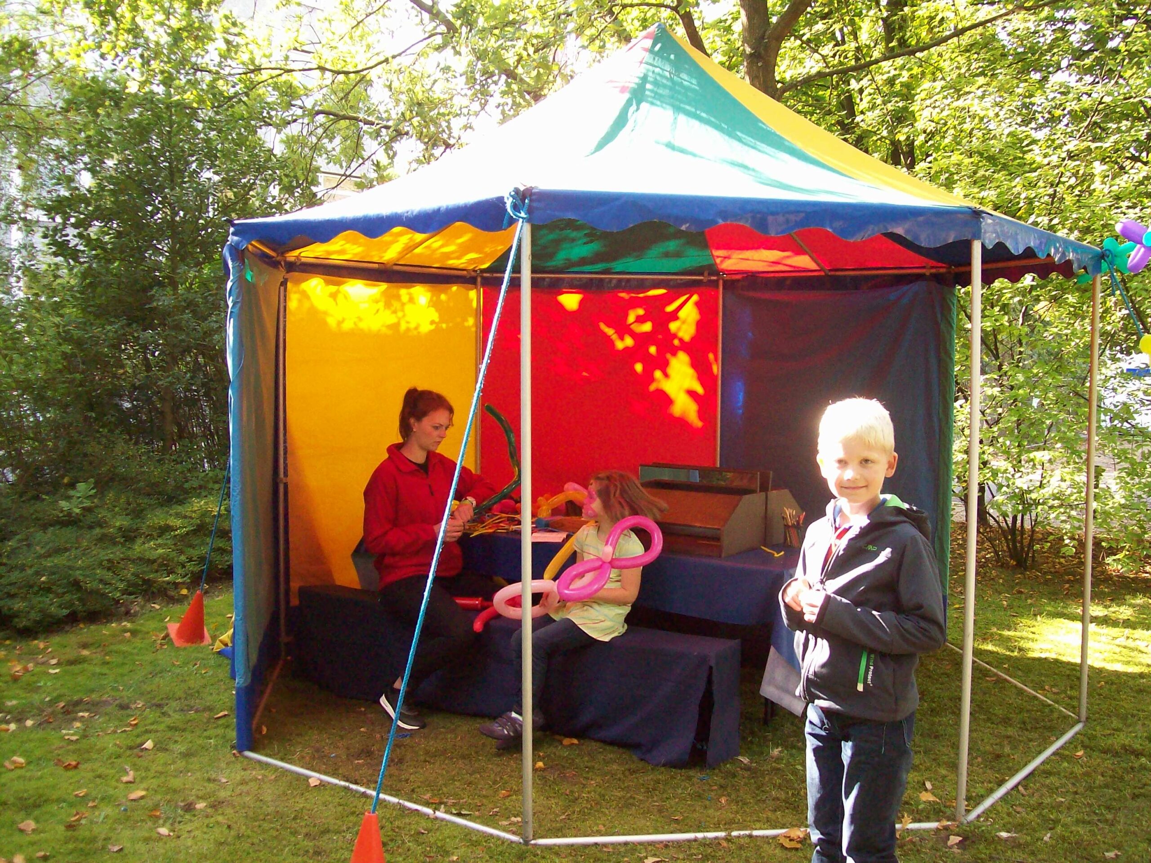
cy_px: 432
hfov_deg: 51.4
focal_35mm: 36
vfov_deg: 39.7
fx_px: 1197
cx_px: 576
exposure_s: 1/142
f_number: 2.7
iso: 200
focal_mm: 6
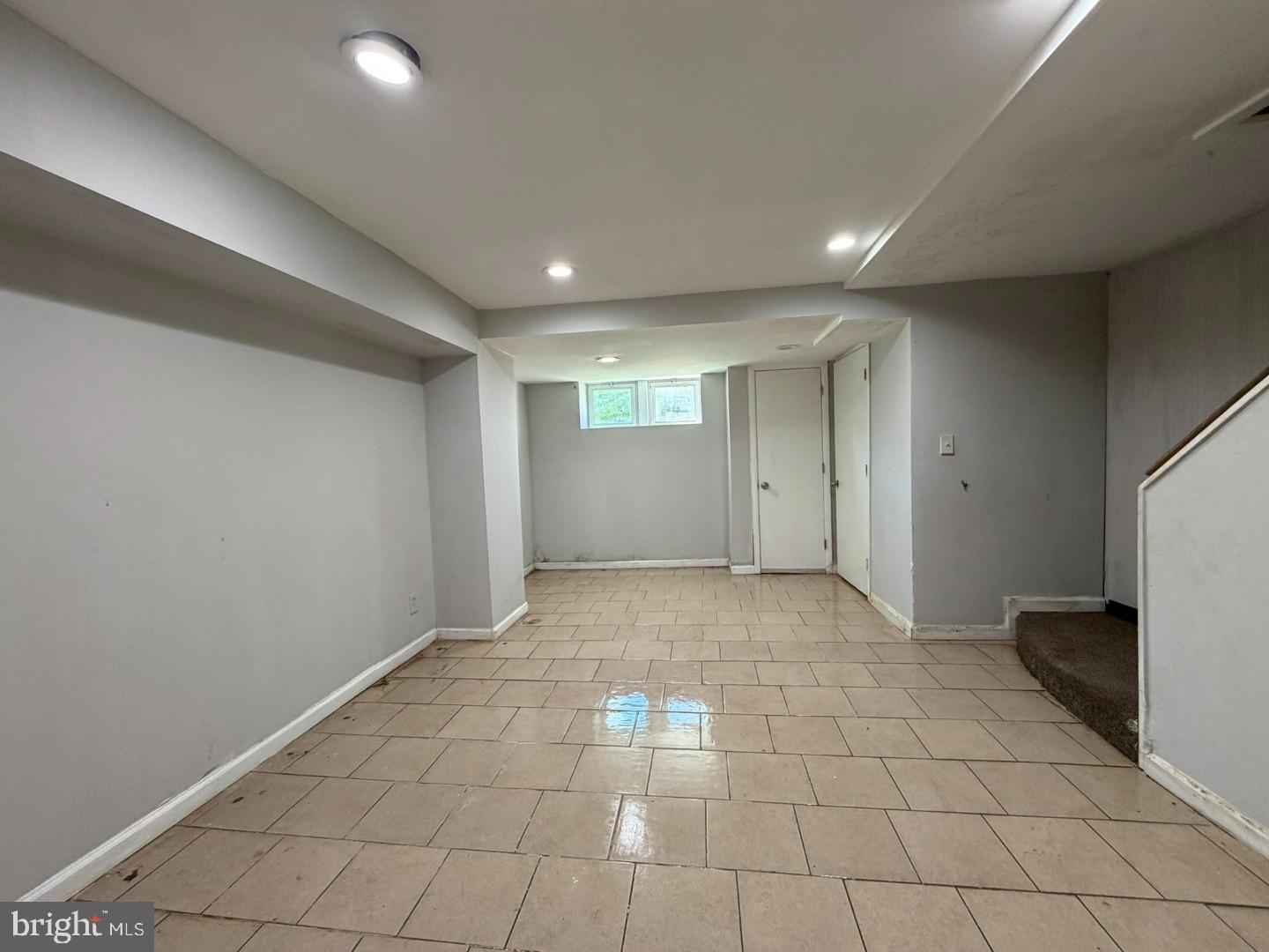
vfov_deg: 85.7
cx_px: 634
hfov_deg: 102.1
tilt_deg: -2.8
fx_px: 513
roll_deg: +2.4
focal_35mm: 14
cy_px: 476
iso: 200
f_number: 2.2
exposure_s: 1/60
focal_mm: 2.22
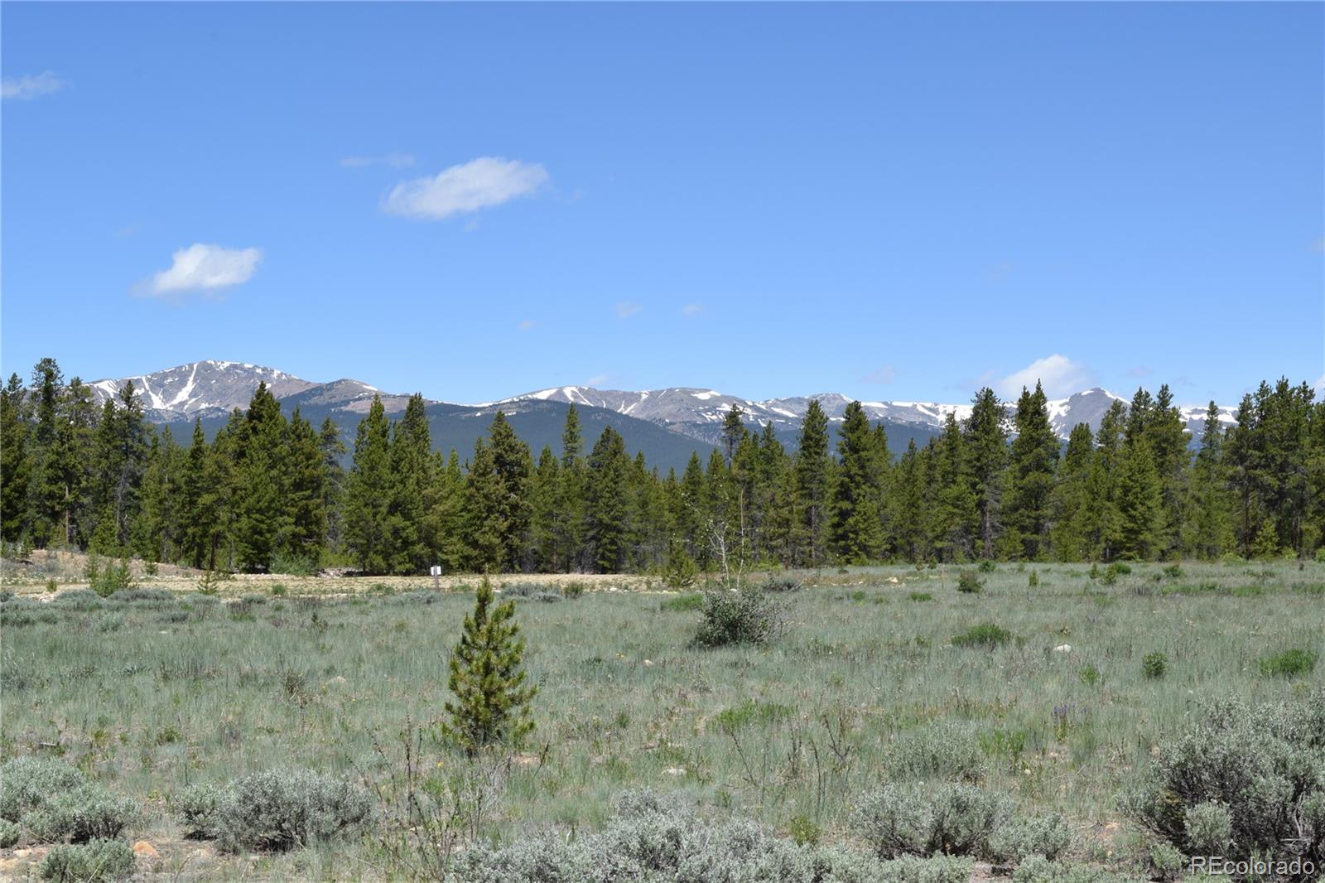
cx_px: 662
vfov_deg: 21.6
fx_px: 2318
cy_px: 442
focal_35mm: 63
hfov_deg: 31.9
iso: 140
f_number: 22
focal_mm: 42
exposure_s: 1/60
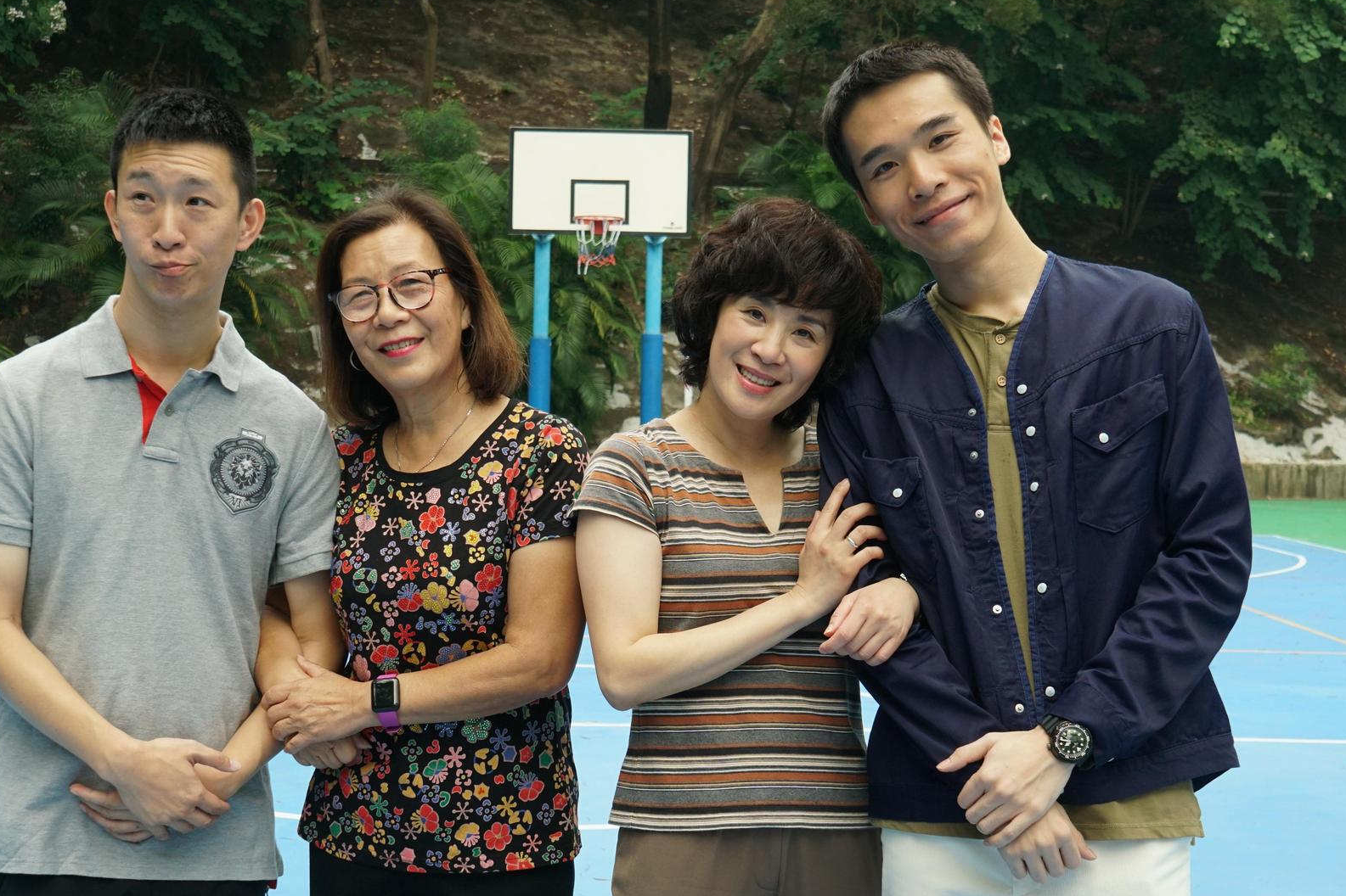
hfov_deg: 37.5
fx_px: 1981
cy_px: 546
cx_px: 609
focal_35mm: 53
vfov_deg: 25.4
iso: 500
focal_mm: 28
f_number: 6.3
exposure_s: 1/250
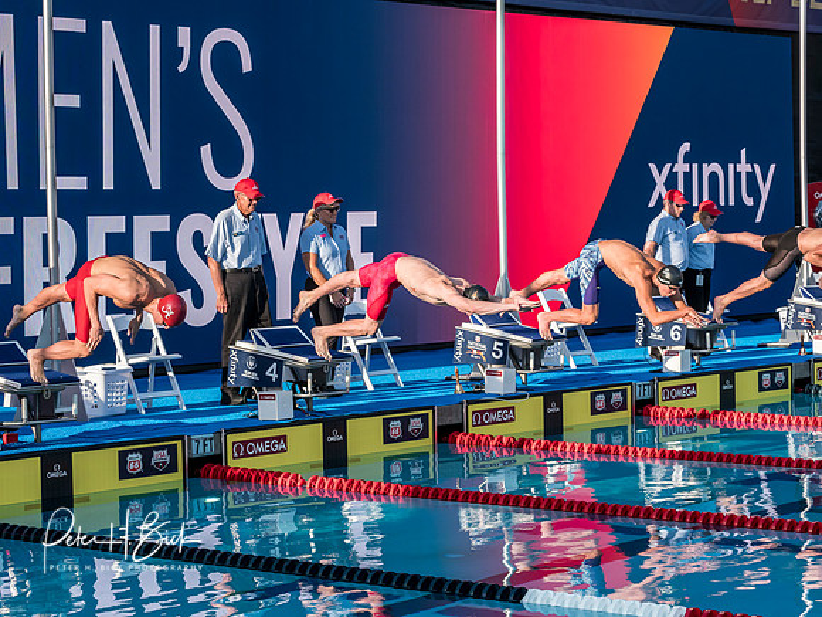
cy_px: 308
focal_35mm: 96
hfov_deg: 20.4
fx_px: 2280
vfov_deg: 15.4
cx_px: 411
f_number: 5.6
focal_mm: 48
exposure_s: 1/1250
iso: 640
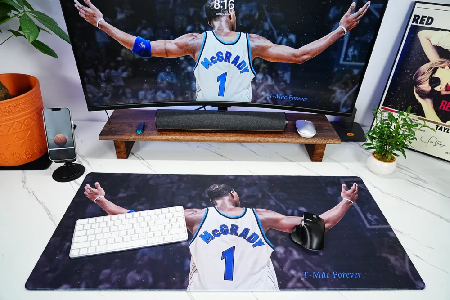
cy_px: 150
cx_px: 225
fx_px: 300
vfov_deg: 53.1
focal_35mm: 24
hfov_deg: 73.7
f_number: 4
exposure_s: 1/80
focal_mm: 24
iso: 1250
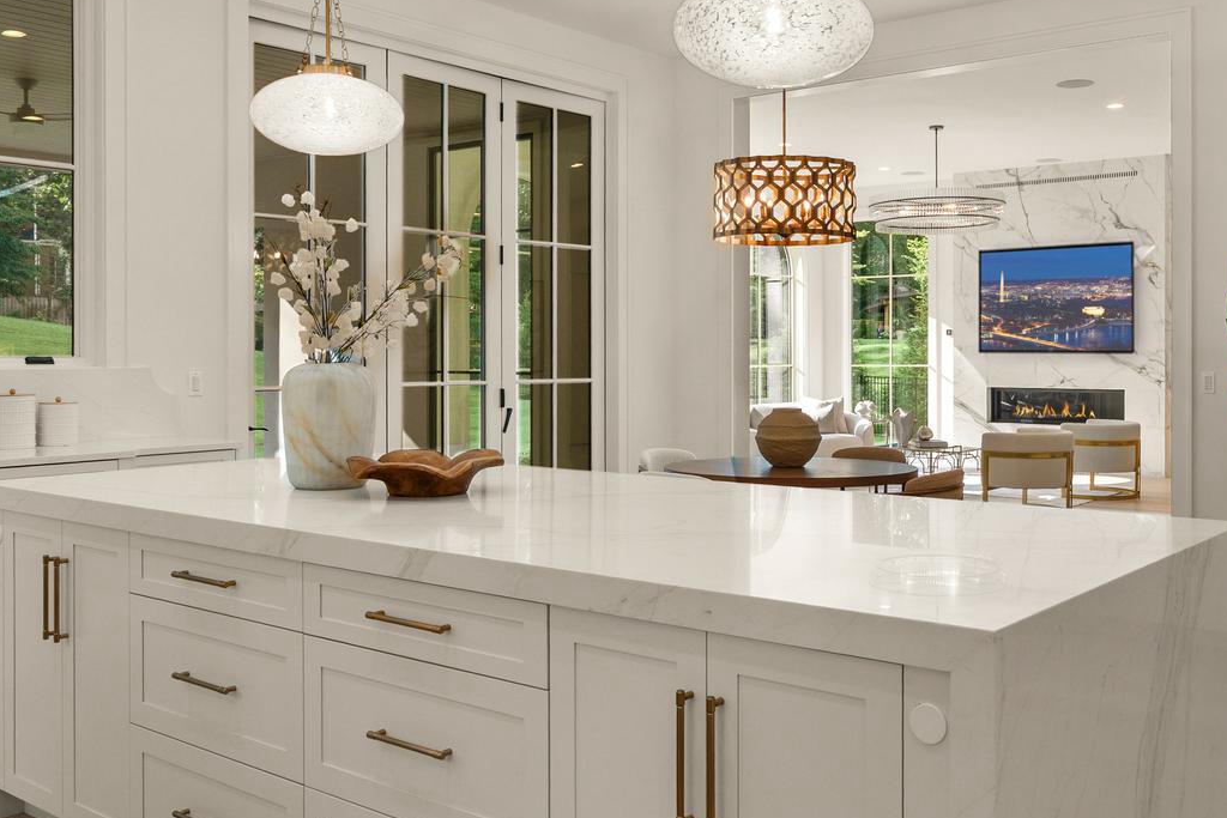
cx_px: 725
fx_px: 1193
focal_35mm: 35
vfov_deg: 37.8
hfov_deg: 54.1
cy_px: 341
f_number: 8
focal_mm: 17.5
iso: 200
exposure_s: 1/10
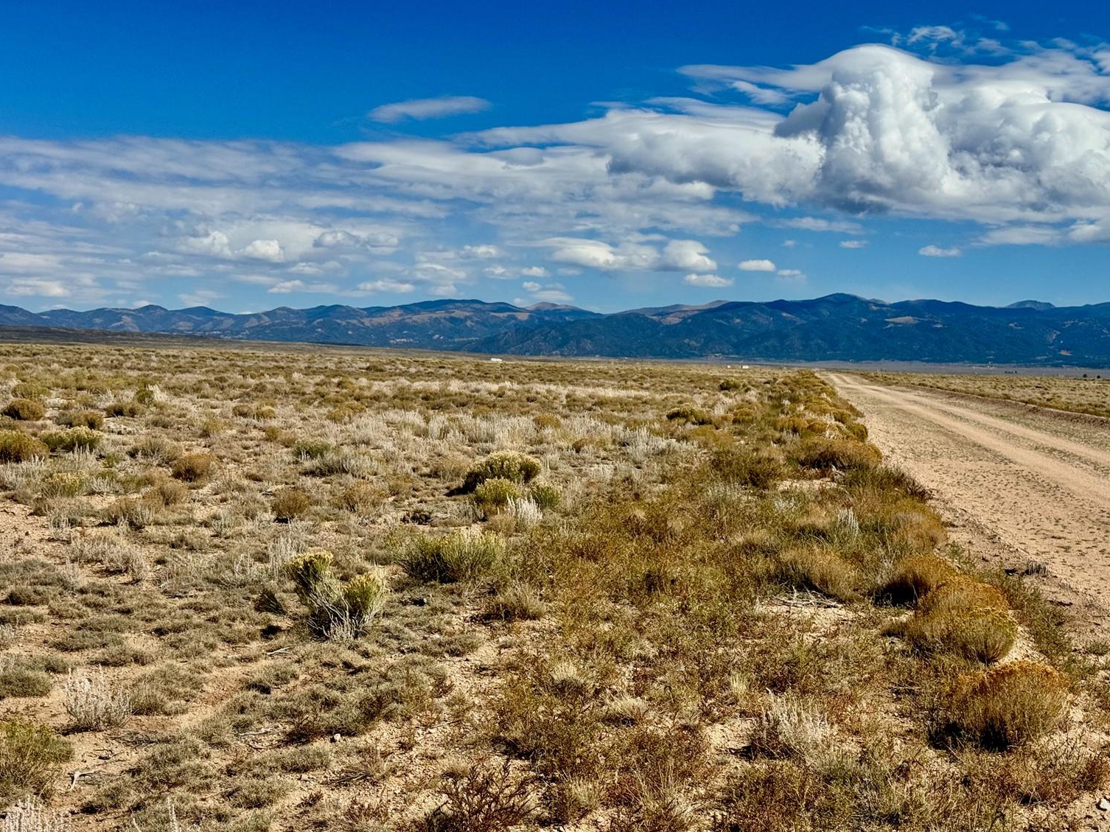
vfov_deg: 28.6
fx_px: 1635
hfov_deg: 37.5
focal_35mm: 51
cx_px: 557
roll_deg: -2.6
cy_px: 422
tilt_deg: -3.1
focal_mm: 6.76
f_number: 1.78
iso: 80
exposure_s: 1/9009
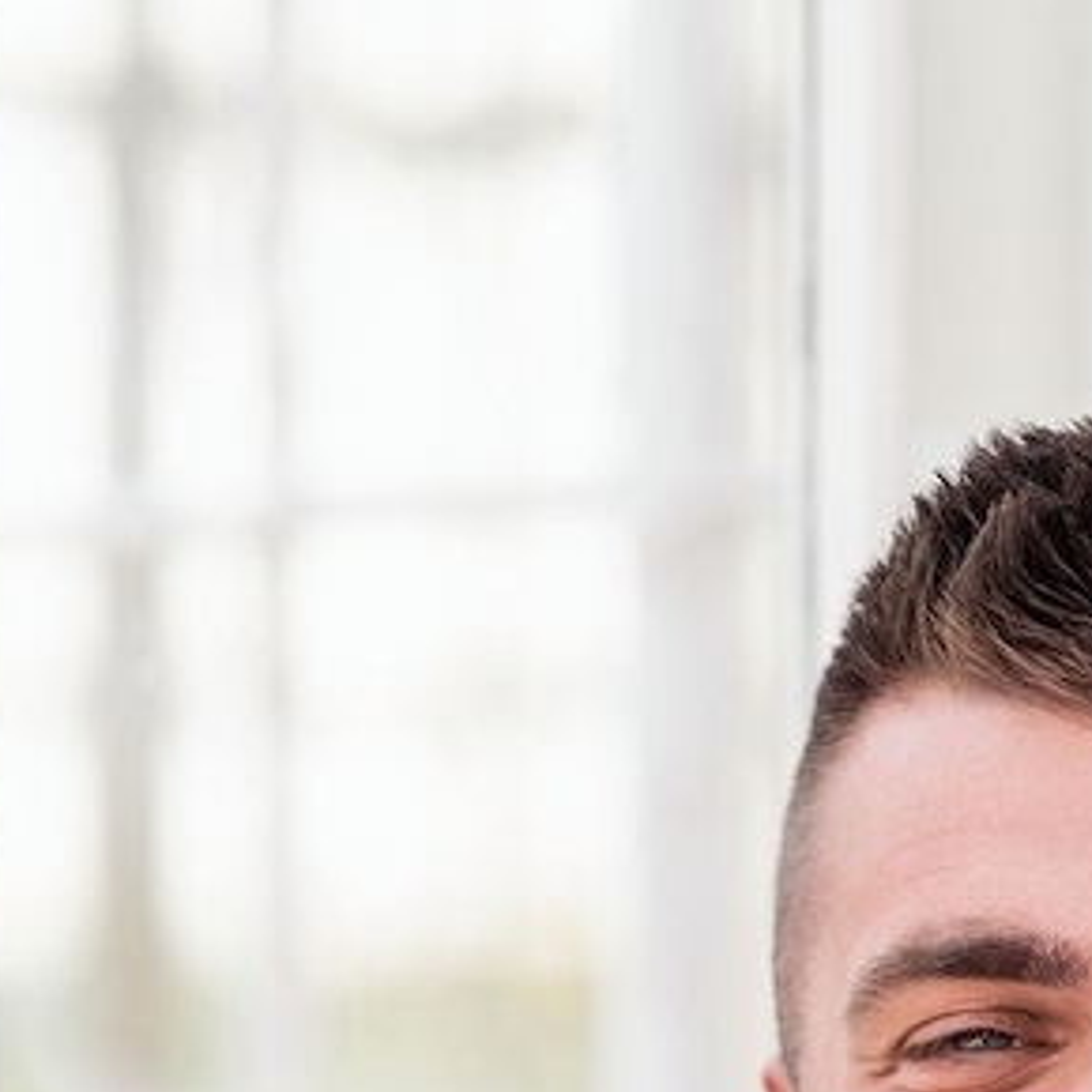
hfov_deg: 5.8
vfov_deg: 5.8
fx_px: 10671
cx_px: 1148
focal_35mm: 299
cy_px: 1830
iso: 400
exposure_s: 1/3200
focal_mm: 85
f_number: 2
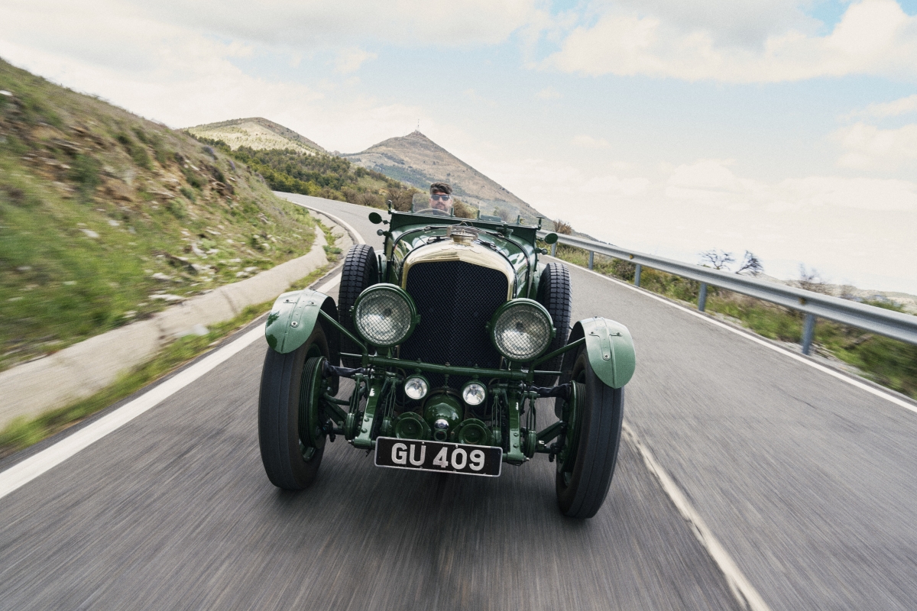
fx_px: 739
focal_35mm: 29
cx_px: 458
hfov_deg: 63.7
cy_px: 306
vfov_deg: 45.0
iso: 100
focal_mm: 29
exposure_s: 1/40
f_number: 7.1
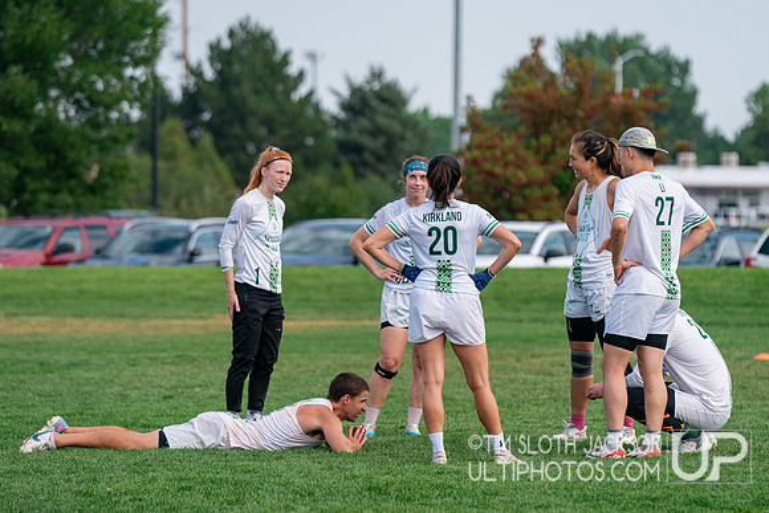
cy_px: 275
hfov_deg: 8.3
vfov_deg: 5.5
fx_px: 5306
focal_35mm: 248
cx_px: 418
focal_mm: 200
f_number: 4
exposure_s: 1/4000
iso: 800
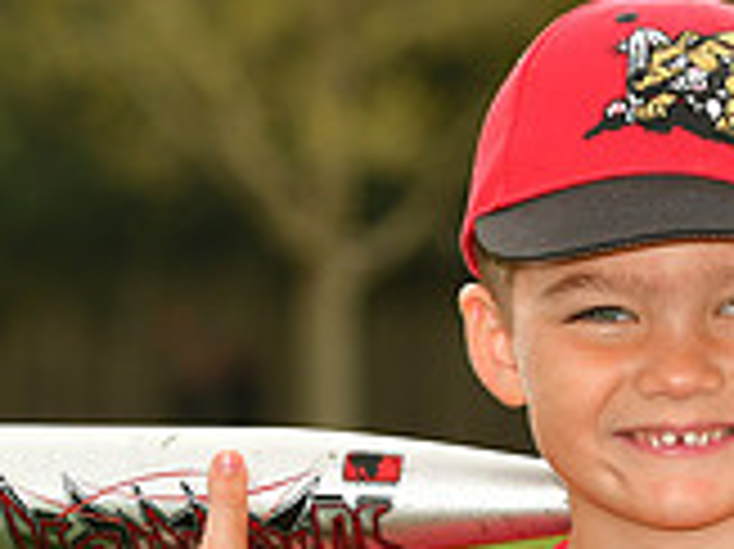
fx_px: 11082
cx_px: 838
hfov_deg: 3.8
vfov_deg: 2.8
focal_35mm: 523
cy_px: 709
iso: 200
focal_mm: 102
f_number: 5
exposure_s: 1/500
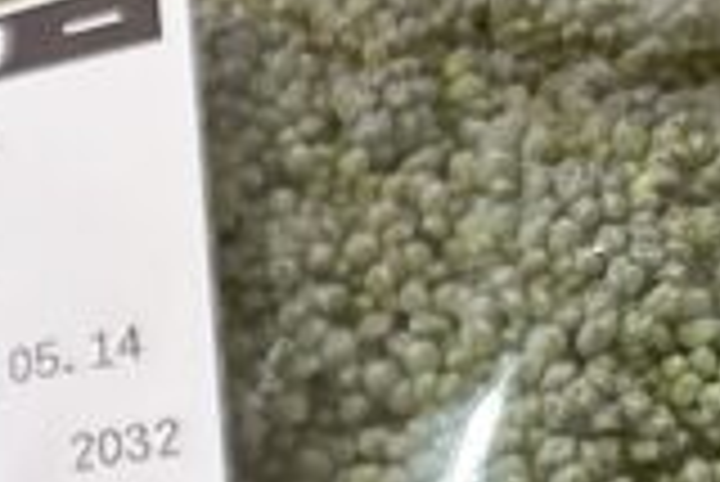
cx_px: -1400
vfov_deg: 7.9
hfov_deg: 9.8
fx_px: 3243
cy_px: 1099
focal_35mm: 162
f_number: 1.6
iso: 125
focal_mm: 5.96
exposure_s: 1/60
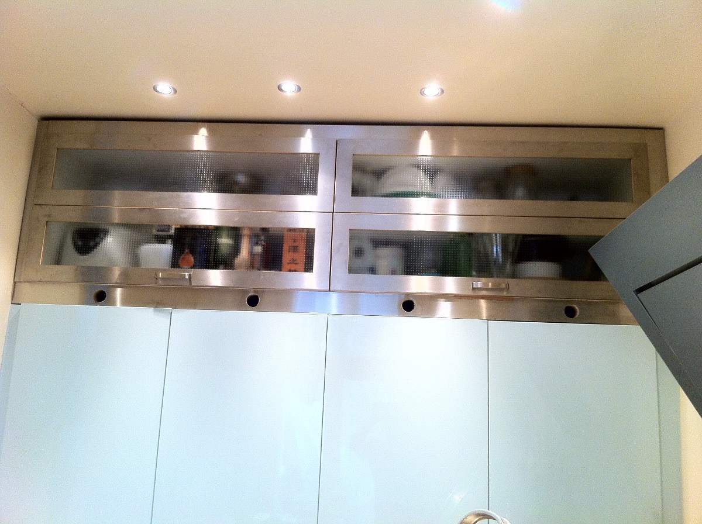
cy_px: 262
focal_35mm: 35
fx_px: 709
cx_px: 351
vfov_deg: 40.6
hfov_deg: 52.7
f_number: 2.8
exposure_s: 1/15
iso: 100
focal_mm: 3.85
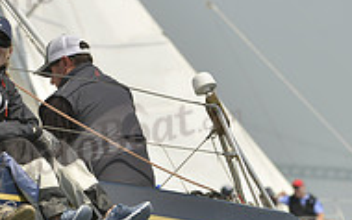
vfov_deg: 2.1
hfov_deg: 3.4
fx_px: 5980
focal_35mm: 623
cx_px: -113
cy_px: 263
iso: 280
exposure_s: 1/1000
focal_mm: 200
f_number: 7.1
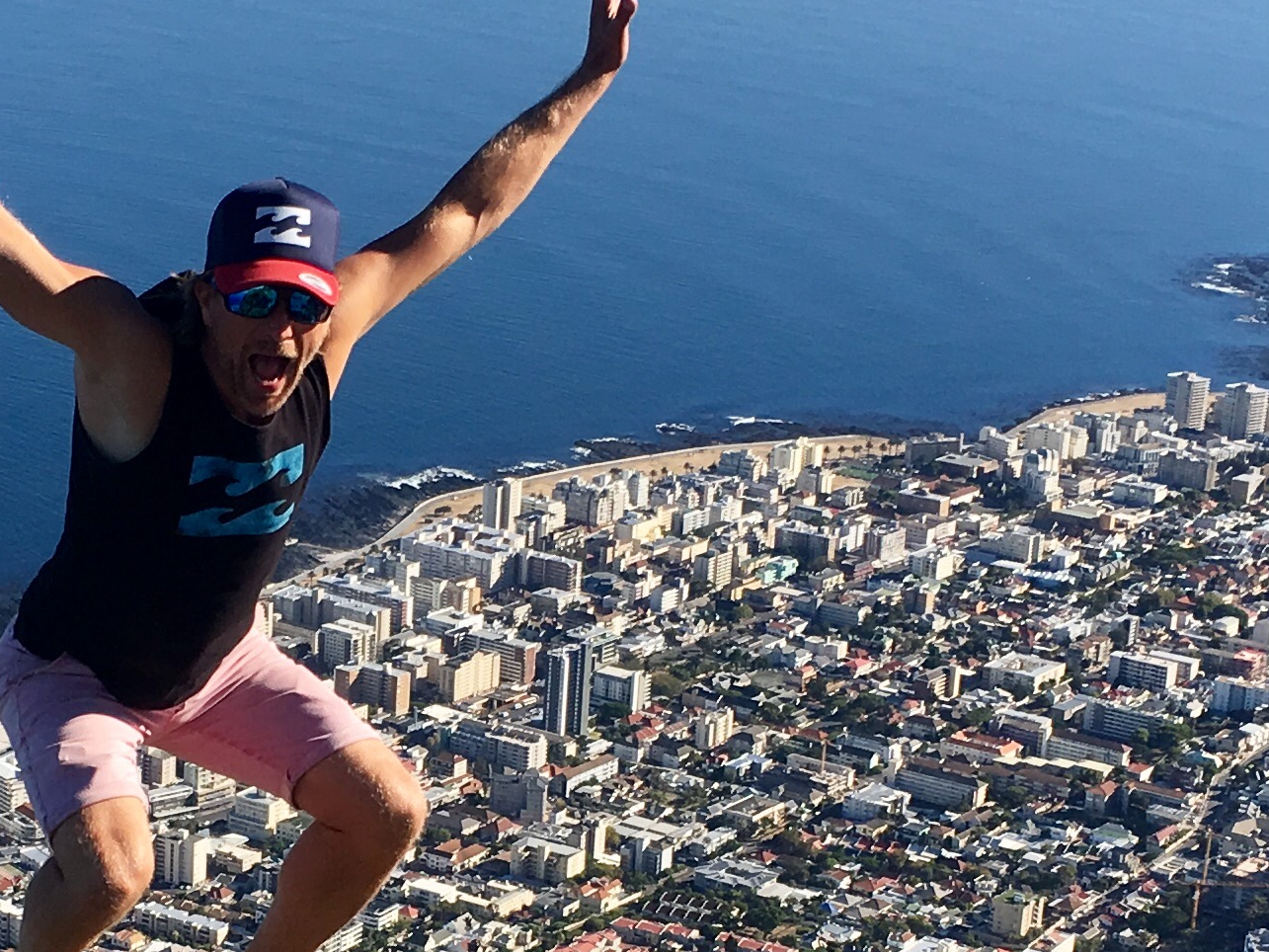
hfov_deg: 21.2
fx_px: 3336
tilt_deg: -19.4
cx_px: 198
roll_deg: -1.3
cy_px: 803
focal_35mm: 91
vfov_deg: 16.1
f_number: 2.2
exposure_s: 1/1399
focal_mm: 4.15
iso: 25
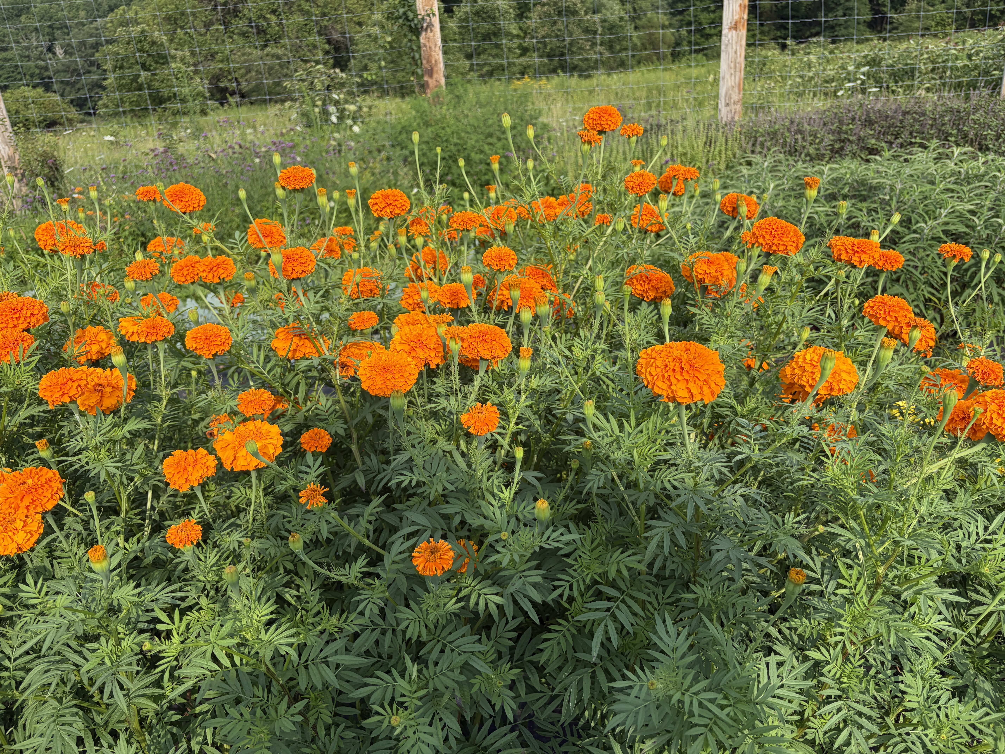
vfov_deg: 53.1
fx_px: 755
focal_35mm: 26
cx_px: 502
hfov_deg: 67.3
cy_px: 377
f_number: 1.6
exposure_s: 1/1311
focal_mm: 5.96
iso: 50
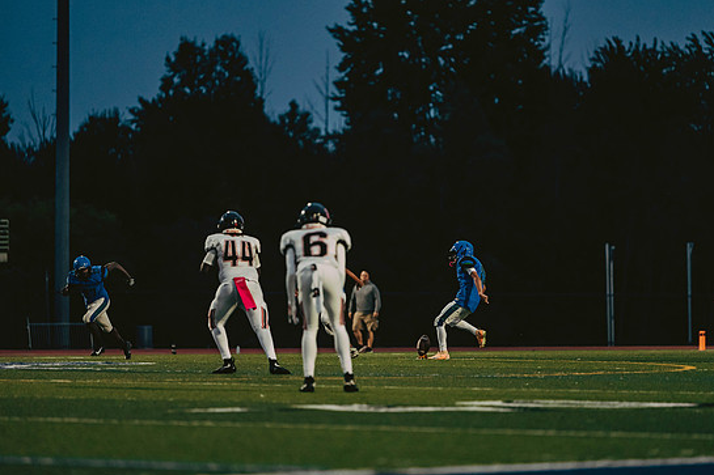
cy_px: 241
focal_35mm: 213
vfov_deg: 6.4
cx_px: 369
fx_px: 4223
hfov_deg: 9.7
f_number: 2.8
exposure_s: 1/800
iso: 2000
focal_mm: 200
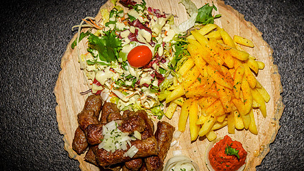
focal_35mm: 96
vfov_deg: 12.6
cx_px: 178
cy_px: 103
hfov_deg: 22.2
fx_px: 774
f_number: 4
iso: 100
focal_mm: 70
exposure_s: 1/250
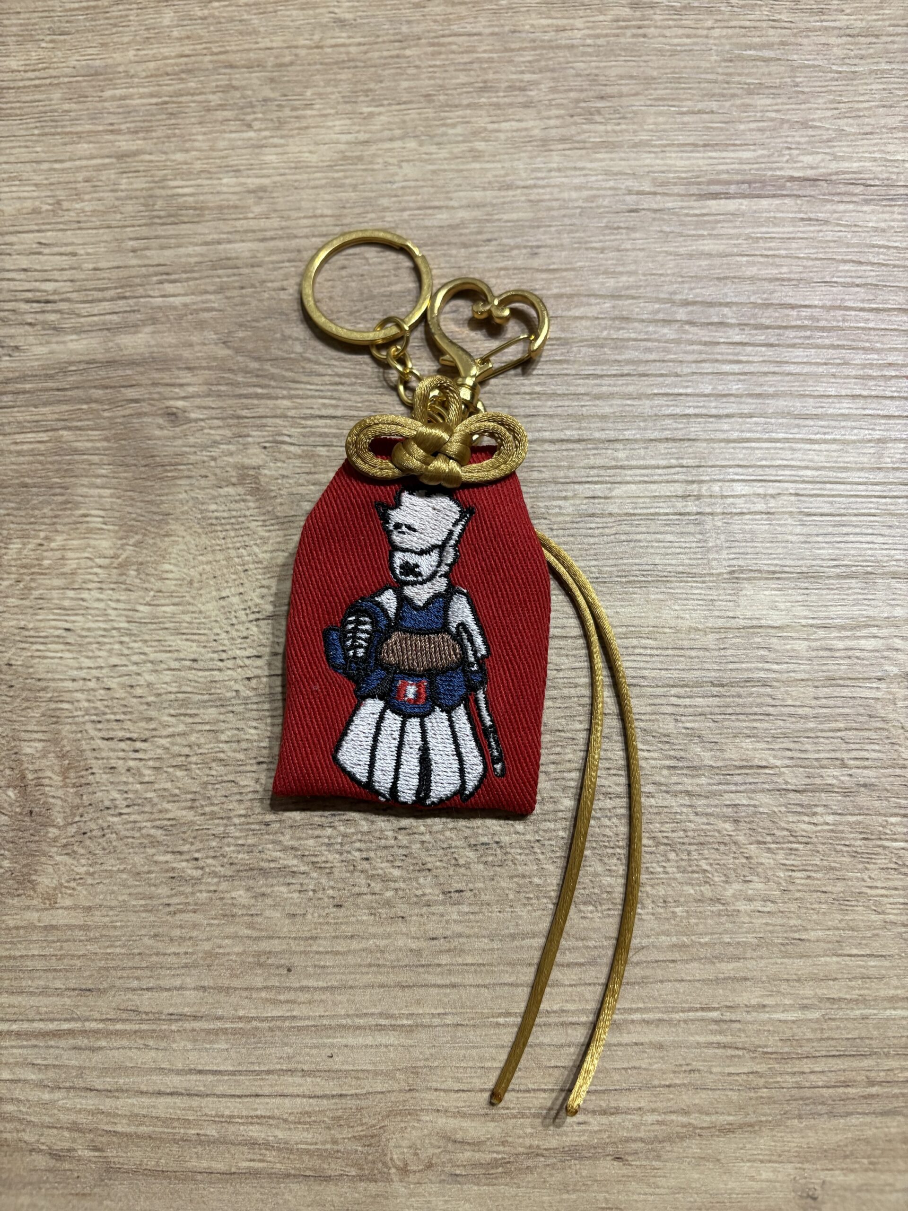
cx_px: 454
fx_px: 909
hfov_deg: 53.1
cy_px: 606
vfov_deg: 67.3
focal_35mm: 26
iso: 250
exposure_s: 1/59
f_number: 1.6
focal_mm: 5.96
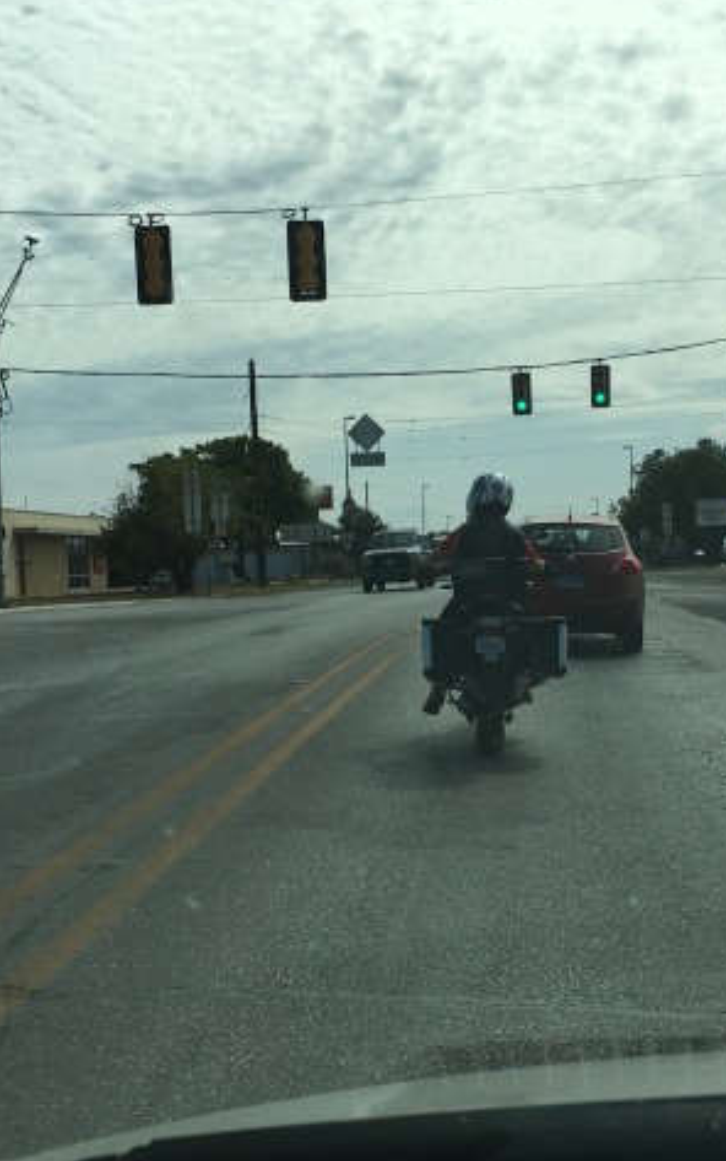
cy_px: 643
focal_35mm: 52
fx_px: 1645
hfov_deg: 24.8
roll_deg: +1.5
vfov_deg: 38.8
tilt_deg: -0.3
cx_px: 446
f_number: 2.2
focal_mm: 4.15
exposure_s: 1/3077
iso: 25
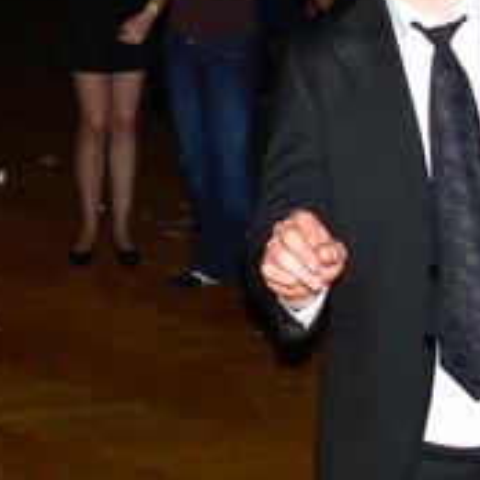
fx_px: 1318
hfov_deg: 20.4
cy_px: 47
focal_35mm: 84
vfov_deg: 20.2
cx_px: 102
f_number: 2.8
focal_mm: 7.4
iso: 100
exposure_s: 1/30
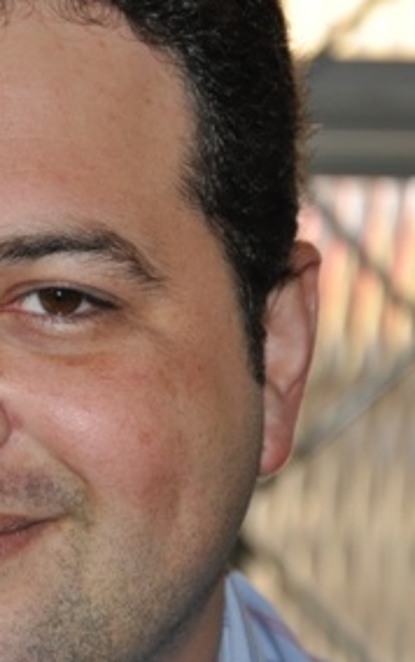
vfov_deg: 7.4
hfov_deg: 4.7
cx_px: -58
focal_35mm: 282
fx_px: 5093
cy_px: 345
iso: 1000
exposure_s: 1/60
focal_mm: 98
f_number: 5.6
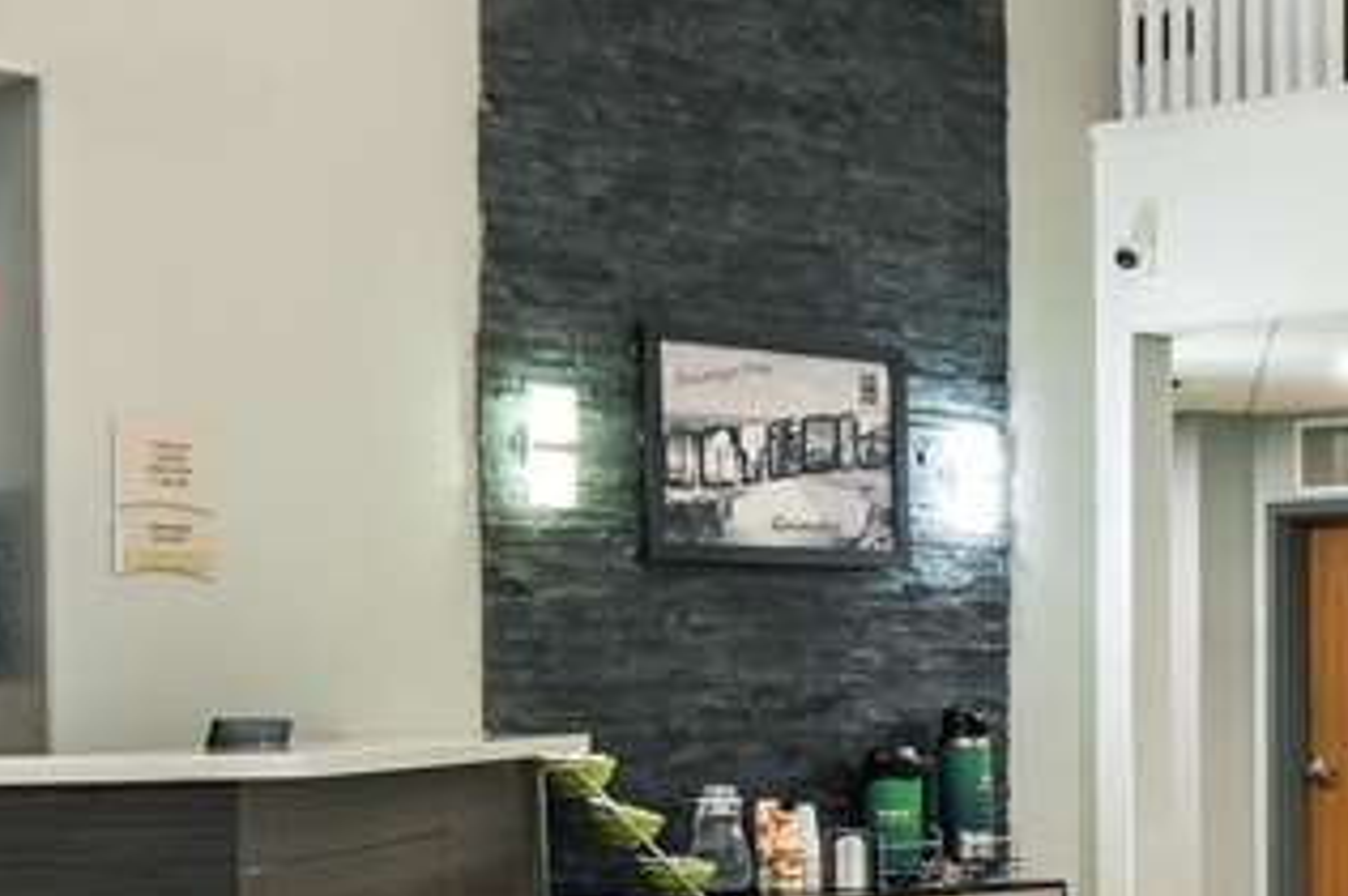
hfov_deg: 24.2
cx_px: 1615
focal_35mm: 76
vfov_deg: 17.8
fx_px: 2843
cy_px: 685
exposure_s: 1/1.25
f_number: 10
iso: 160
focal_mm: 16
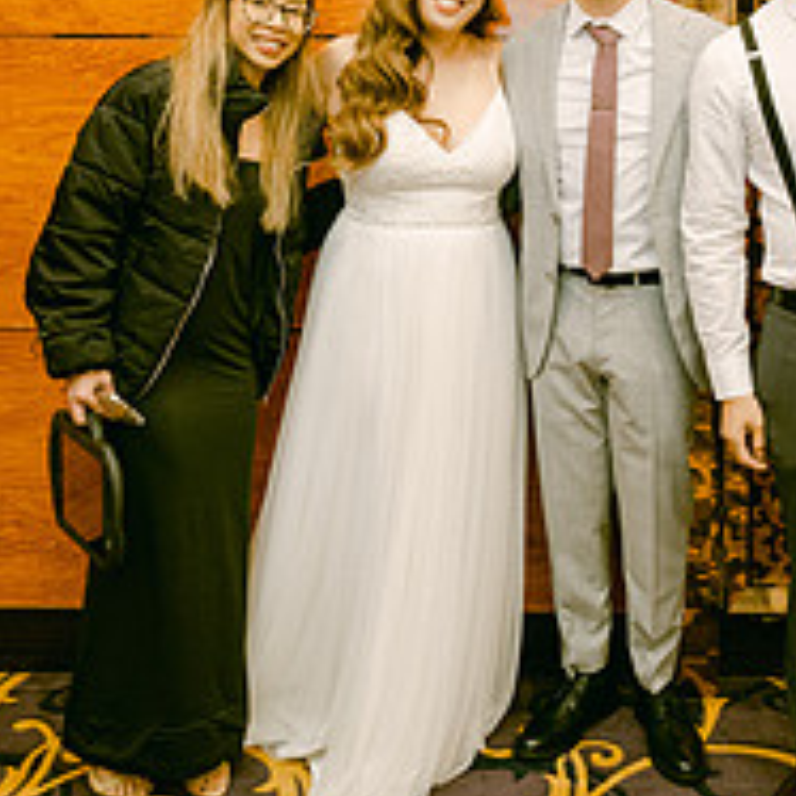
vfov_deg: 33.6
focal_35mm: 49
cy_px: 149
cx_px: 532
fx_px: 1275
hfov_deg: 34.4
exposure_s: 1/125
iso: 800
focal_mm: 16
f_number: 2.8
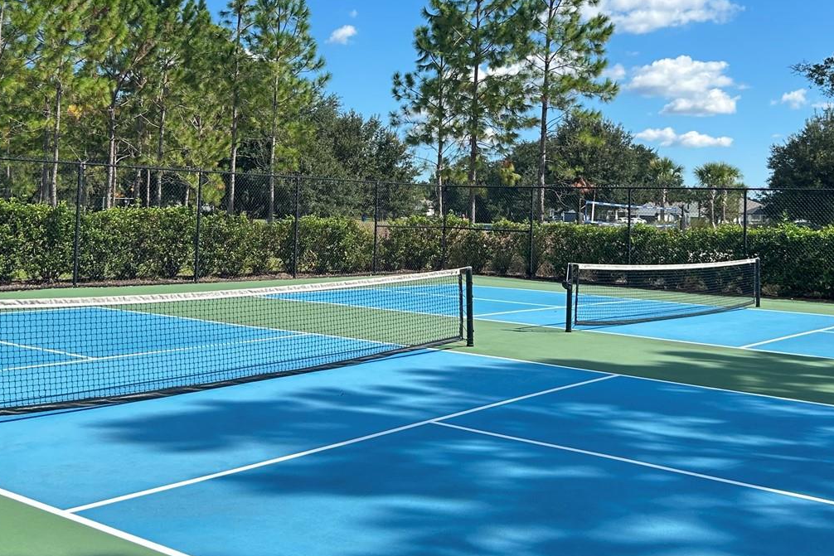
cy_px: 151
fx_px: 996
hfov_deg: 45.4
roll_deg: +0.2
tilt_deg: +4.5
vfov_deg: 30.8
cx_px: 425
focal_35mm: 43
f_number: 1.5
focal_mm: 5.7
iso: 50
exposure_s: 1/1553
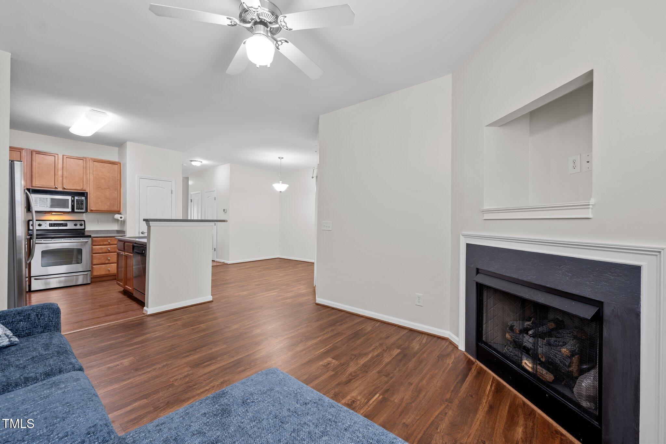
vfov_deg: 77.3
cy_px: 222
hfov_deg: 100.4
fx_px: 277
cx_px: 333
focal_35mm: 15
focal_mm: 15
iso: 200
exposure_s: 1
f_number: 7.1
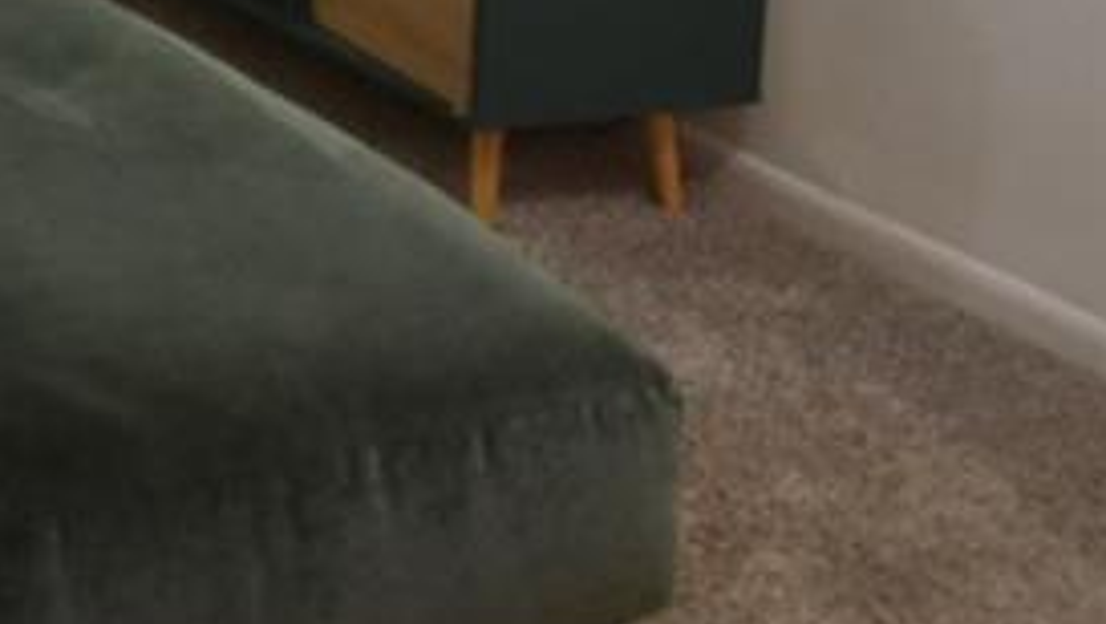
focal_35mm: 92
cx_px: -818
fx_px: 2700
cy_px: -474
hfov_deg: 18.6
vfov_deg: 12.2
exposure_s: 1/60
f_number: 4
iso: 720
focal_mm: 10
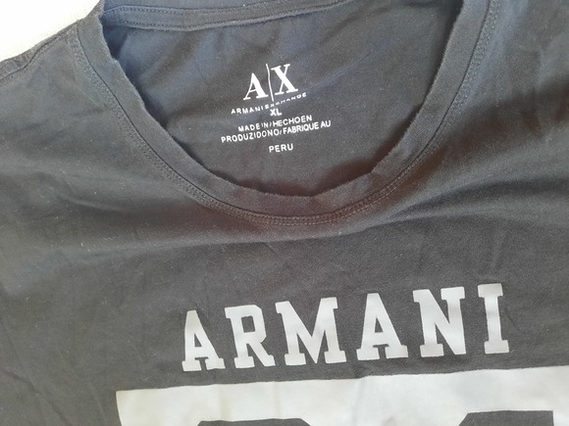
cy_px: 213
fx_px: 411
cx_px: 284
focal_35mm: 25
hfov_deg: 69.4
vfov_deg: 54.9
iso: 640
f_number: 2
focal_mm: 4.6
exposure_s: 1/20
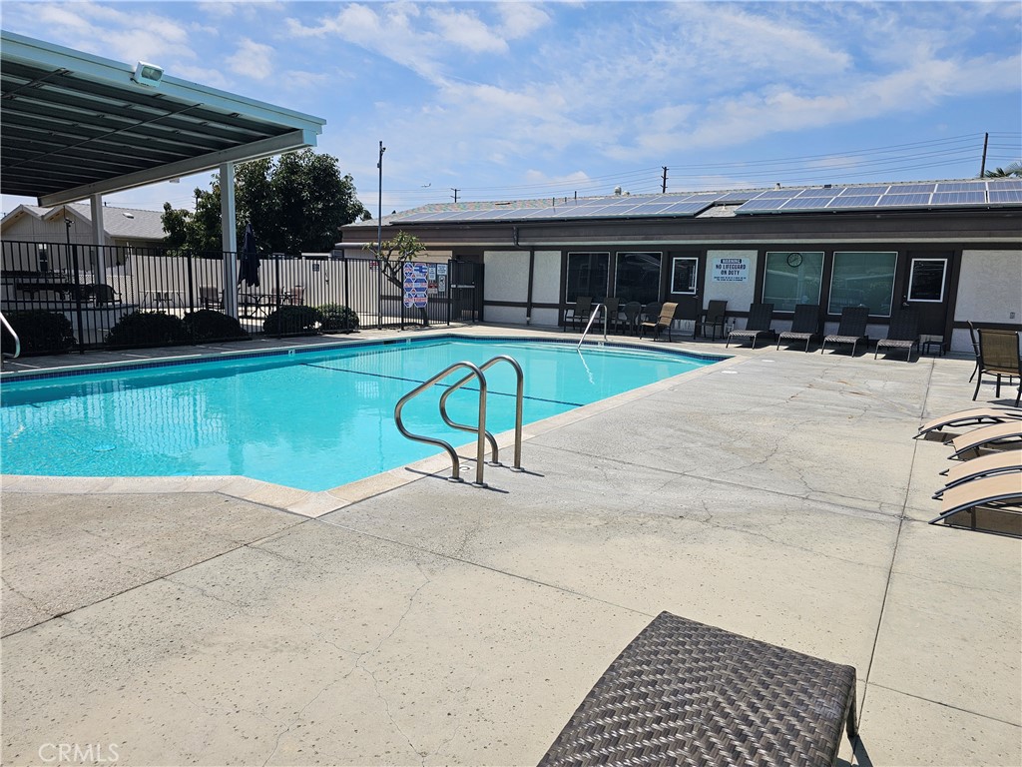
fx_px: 679
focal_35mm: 23
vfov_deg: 58.9
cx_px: 511
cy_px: 384
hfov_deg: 73.9
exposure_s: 1/1732
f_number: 1.7
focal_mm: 6.3
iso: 10
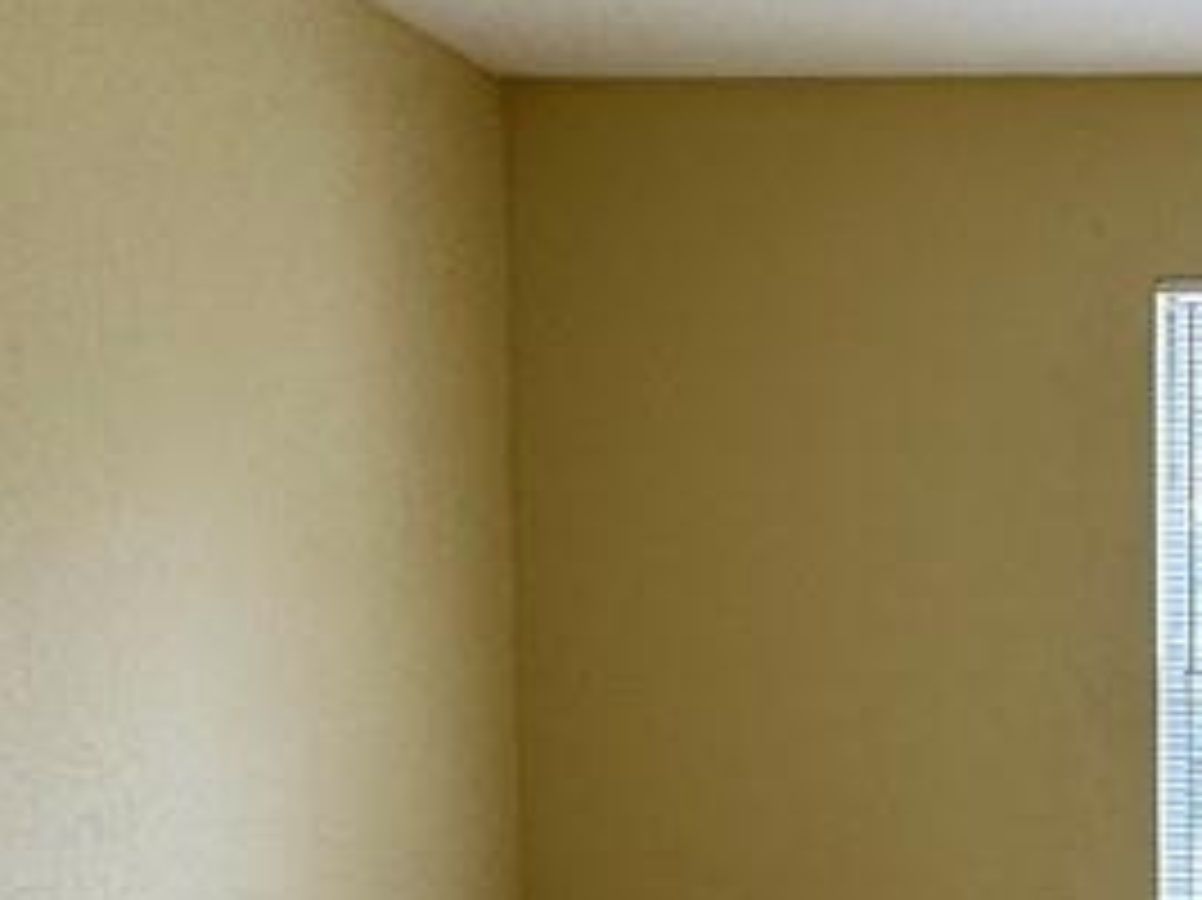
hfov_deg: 22.0
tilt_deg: -5.0
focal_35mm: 84
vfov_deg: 17.2
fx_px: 2915
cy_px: 886
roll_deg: +0.2
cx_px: 1328
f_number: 2.2
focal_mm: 2.22
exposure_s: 1/120
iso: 64
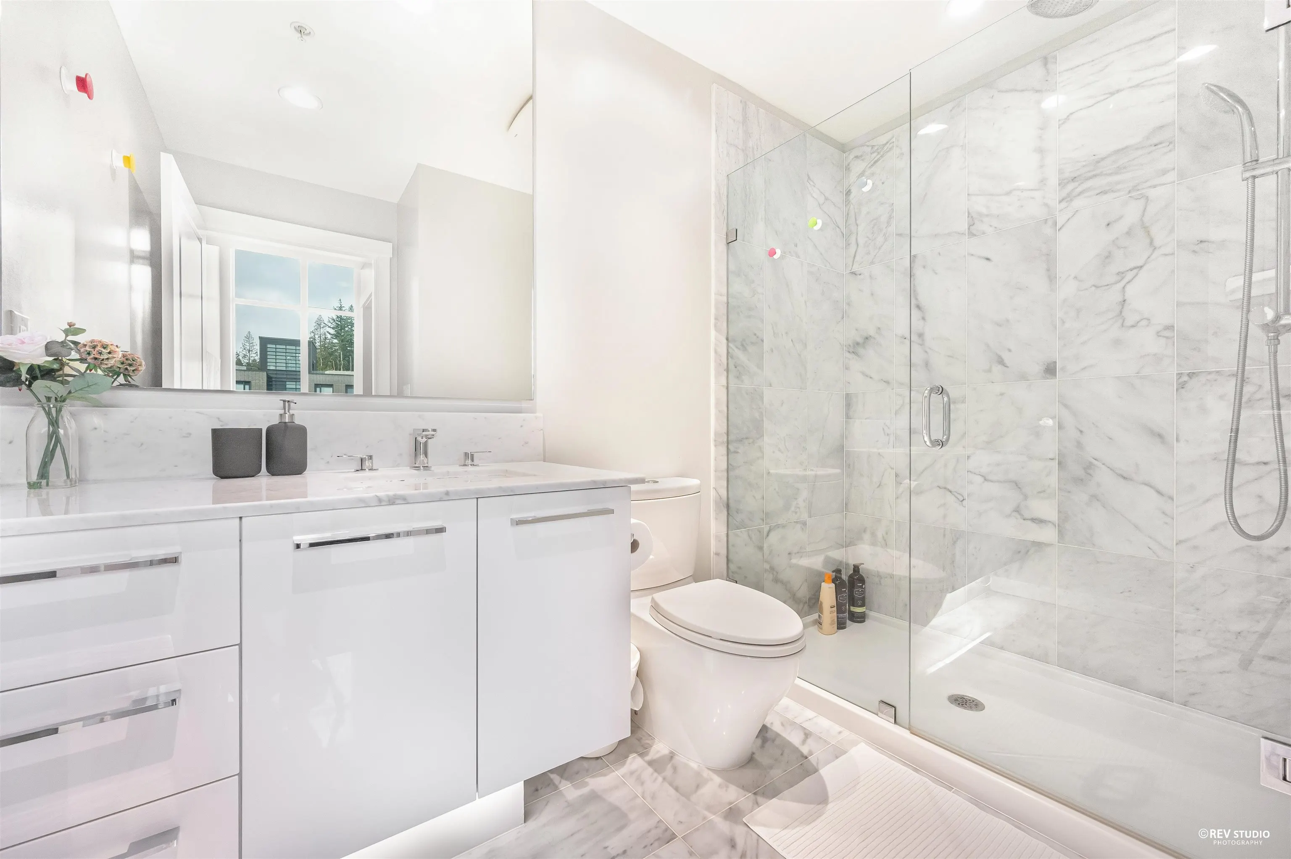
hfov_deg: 104.3
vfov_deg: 81.1
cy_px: 430
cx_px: 646
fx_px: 502
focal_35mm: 14
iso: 100
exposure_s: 1/15
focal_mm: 14
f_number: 11
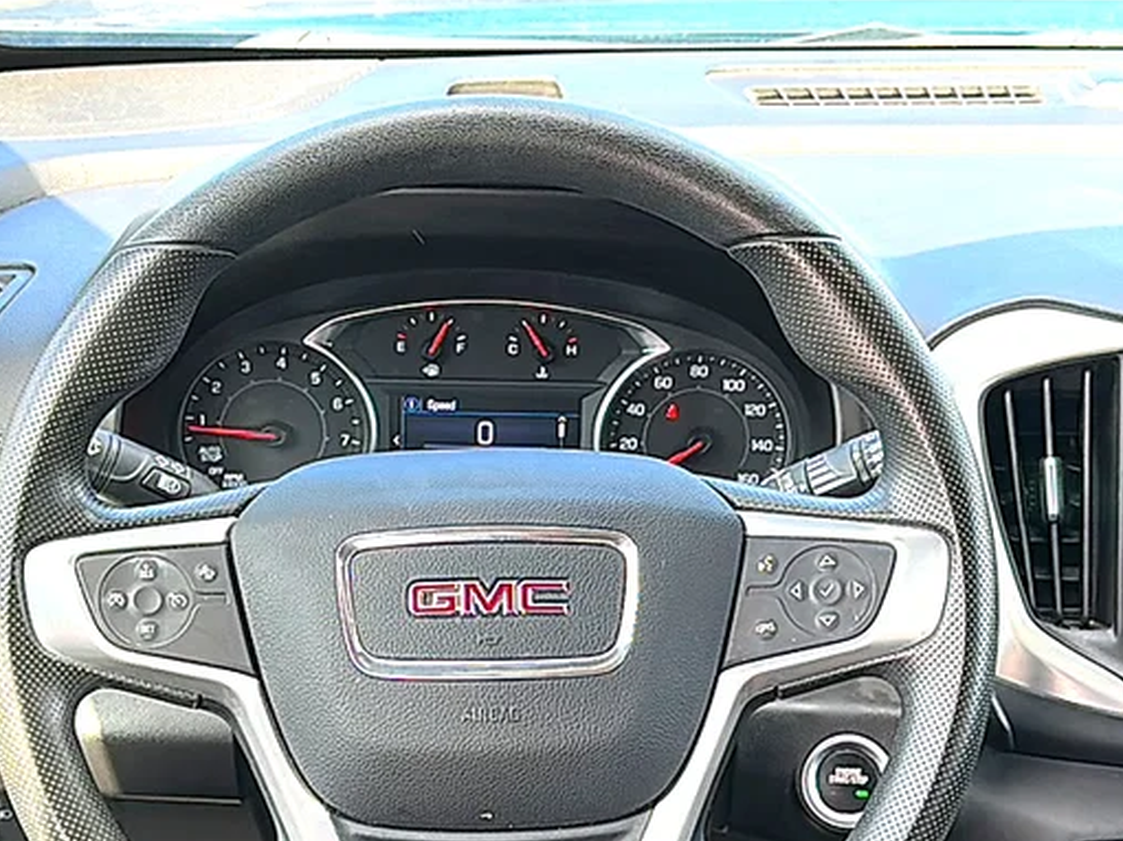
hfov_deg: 30.7
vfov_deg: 23.2
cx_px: 499
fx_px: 2043
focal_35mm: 63
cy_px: 572
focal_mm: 6.86
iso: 80
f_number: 1.78
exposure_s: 1/192
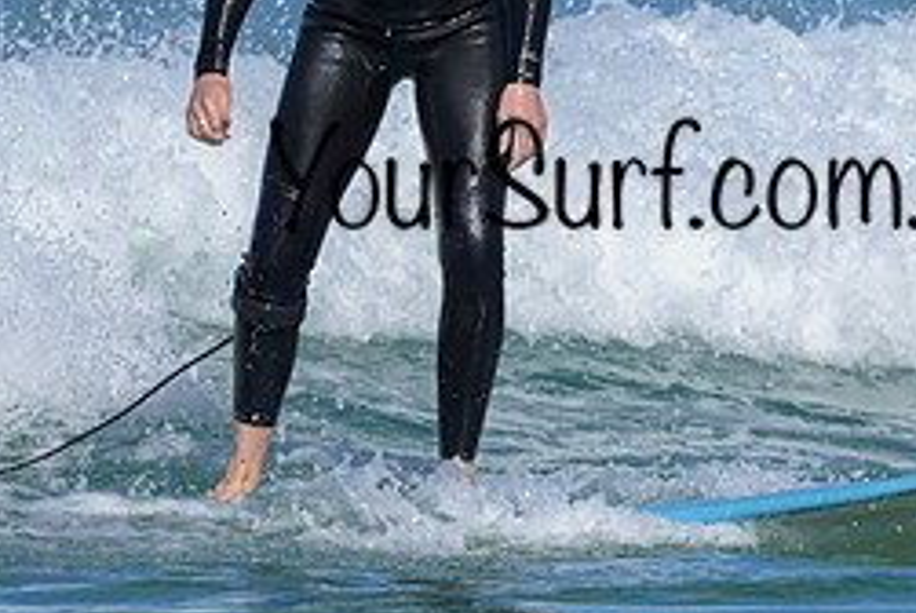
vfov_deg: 0.5
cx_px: 530
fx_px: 64576
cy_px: 67
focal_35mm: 2535
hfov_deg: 0.8
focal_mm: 800
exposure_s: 1/2000
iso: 200
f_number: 6.3
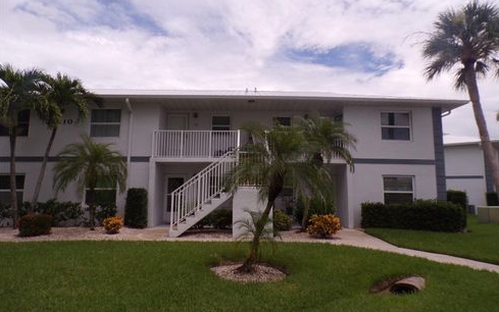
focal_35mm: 26
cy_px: 138
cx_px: 253
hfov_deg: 70.4
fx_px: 354
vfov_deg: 47.5
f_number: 5.8
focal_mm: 4.3
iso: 80
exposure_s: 1/450
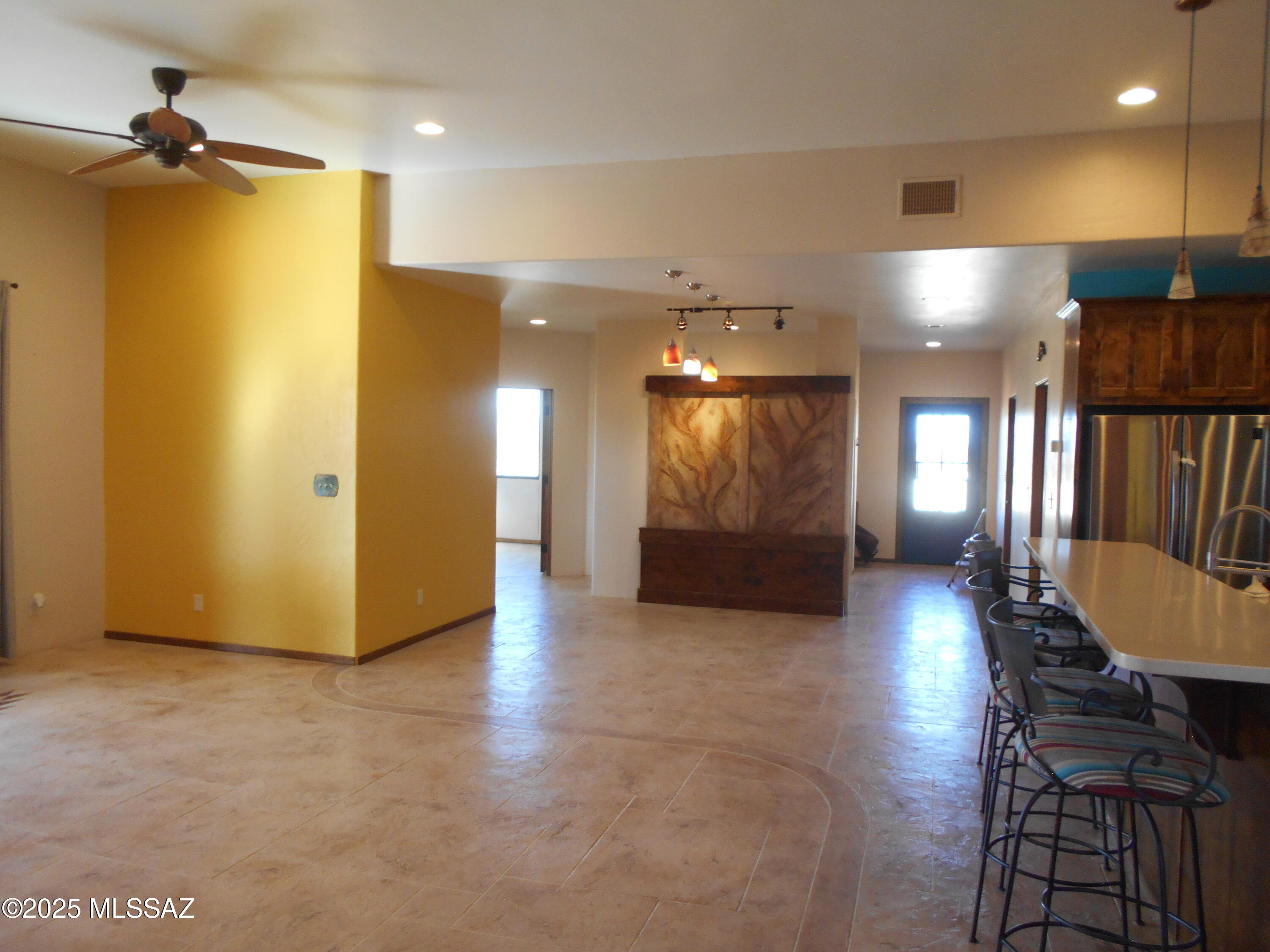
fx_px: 954
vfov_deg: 53.1
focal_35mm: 26
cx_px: 635
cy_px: 476
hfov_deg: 67.3
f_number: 3.2
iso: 220
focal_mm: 4.6
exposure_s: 1/30
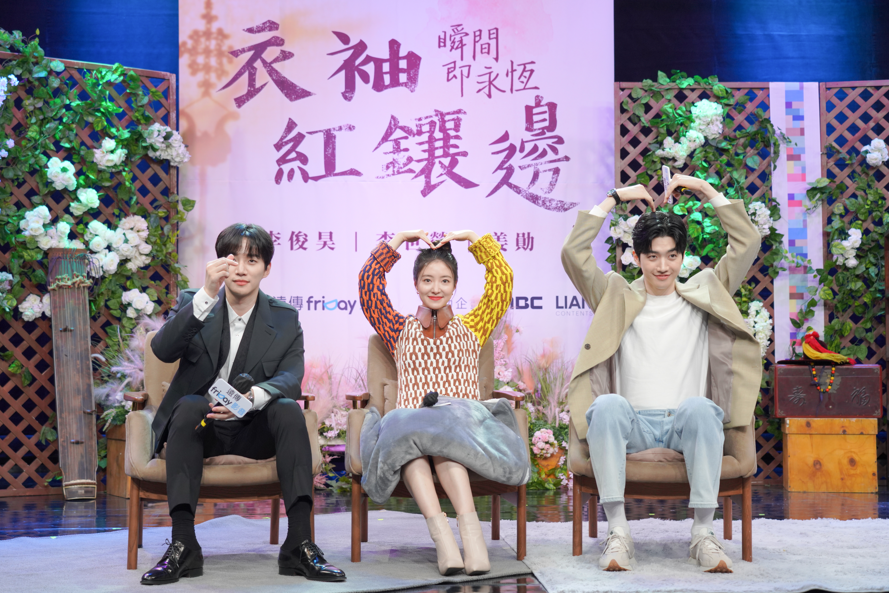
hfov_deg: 36.9
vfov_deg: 25.1
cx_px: 444
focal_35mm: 54
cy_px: 296
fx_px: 1334
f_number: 4
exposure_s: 1/125
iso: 1000
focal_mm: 54
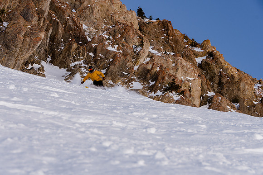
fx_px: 603
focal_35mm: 82
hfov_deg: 24.6
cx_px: 132
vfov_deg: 16.6
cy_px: 88
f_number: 8
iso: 160
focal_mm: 55
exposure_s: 1/640
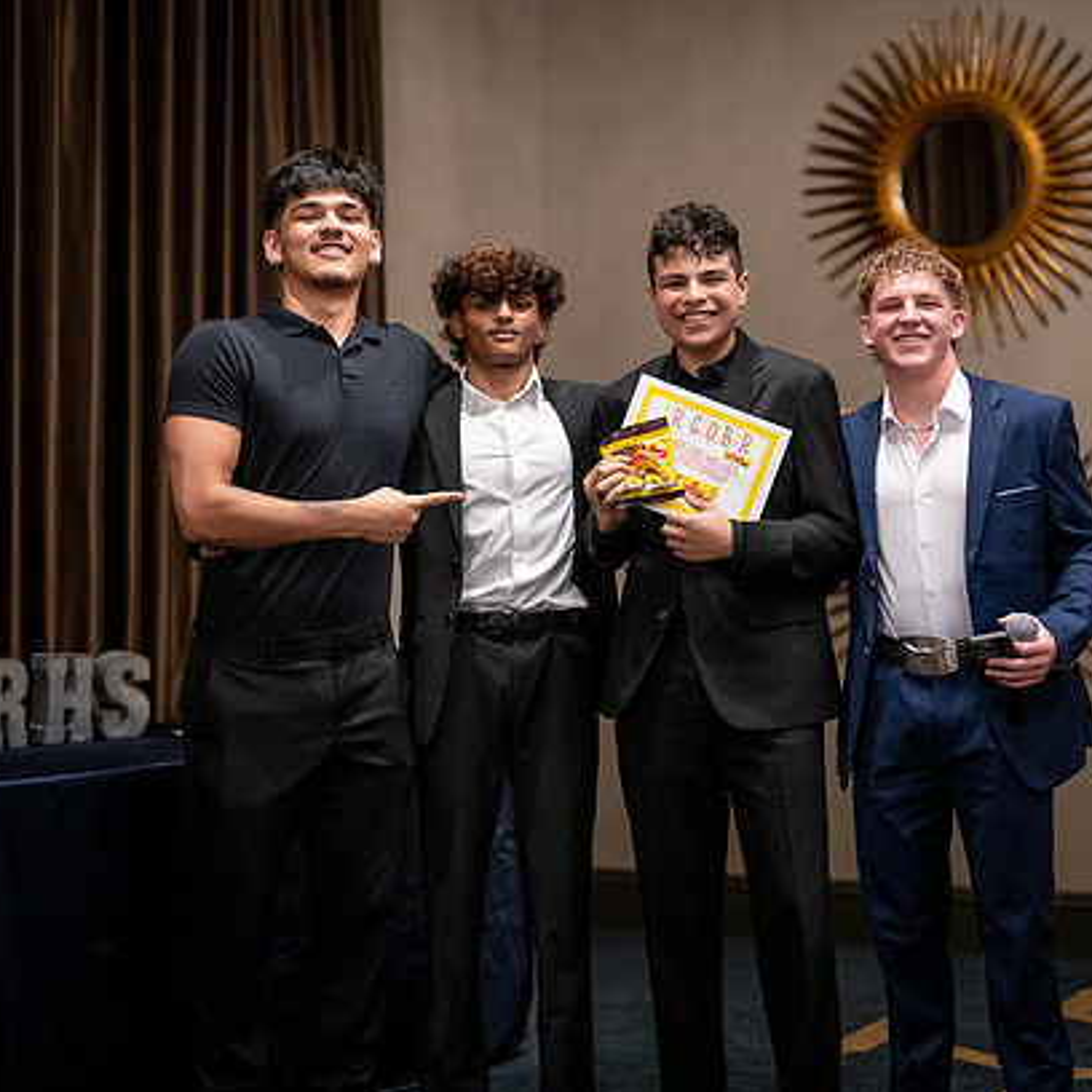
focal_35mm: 66
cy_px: 549
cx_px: 691
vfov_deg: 26.1
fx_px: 2356
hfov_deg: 26.0
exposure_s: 1/320
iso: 1600
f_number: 1.2
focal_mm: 50
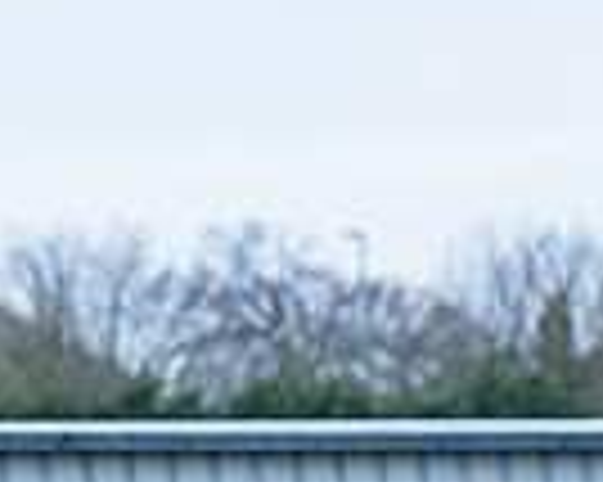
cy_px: 743
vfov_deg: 1.7
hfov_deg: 2.1
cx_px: 1380
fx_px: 16104
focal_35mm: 903
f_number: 4
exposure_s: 1/1250
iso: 4000
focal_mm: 140
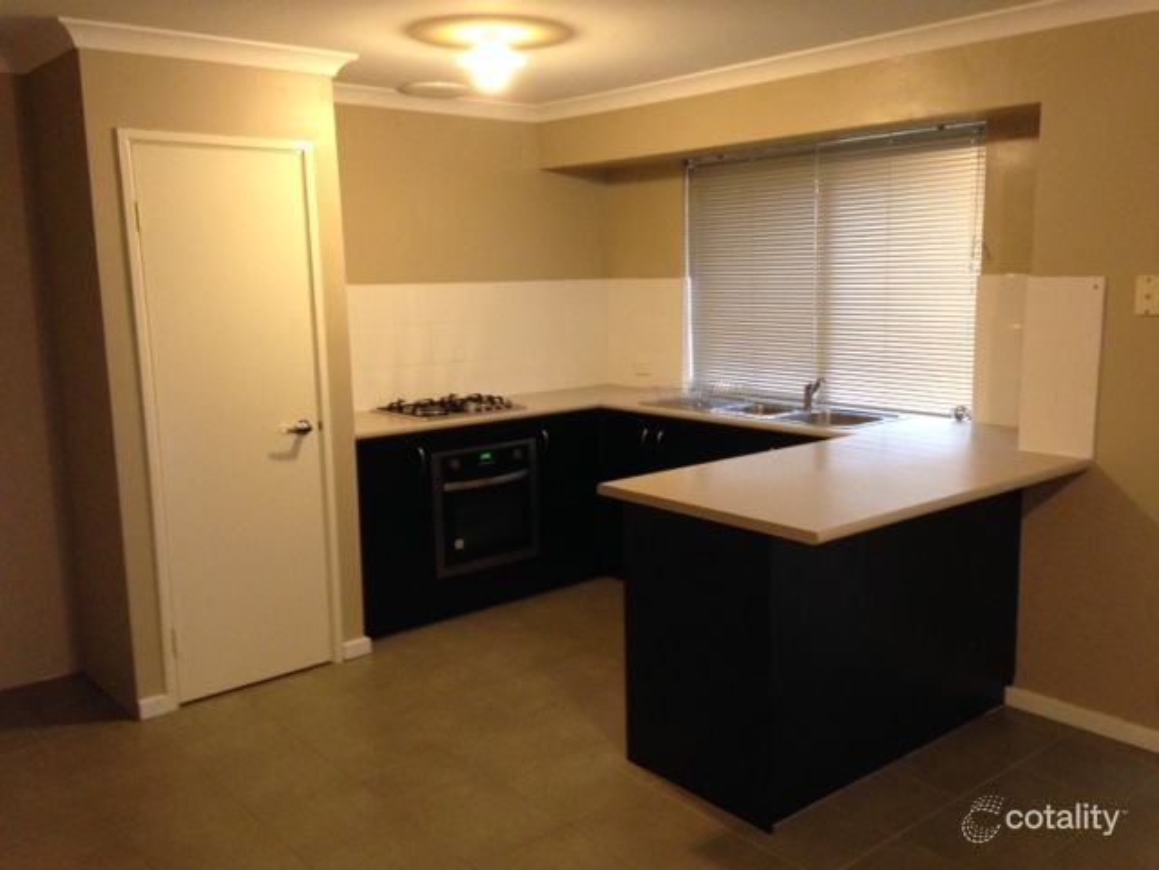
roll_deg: -0.3
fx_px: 1105
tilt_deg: -11.8
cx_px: 580
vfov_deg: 42.9
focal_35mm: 33
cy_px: 435
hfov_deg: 55.4
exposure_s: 1/20
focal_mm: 4.12
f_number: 2.4
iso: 250
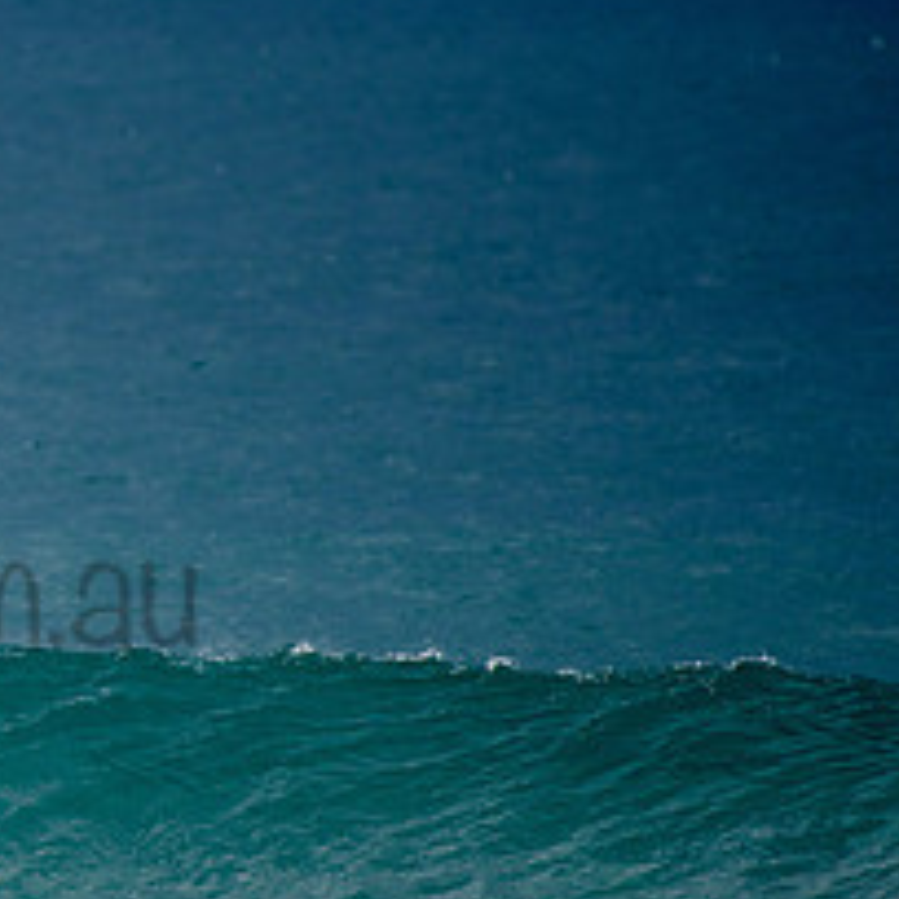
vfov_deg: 1.4
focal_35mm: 1226
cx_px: -269
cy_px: 544
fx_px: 36023
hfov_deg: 1.4
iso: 180
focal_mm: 500
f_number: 5.6
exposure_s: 1/2000
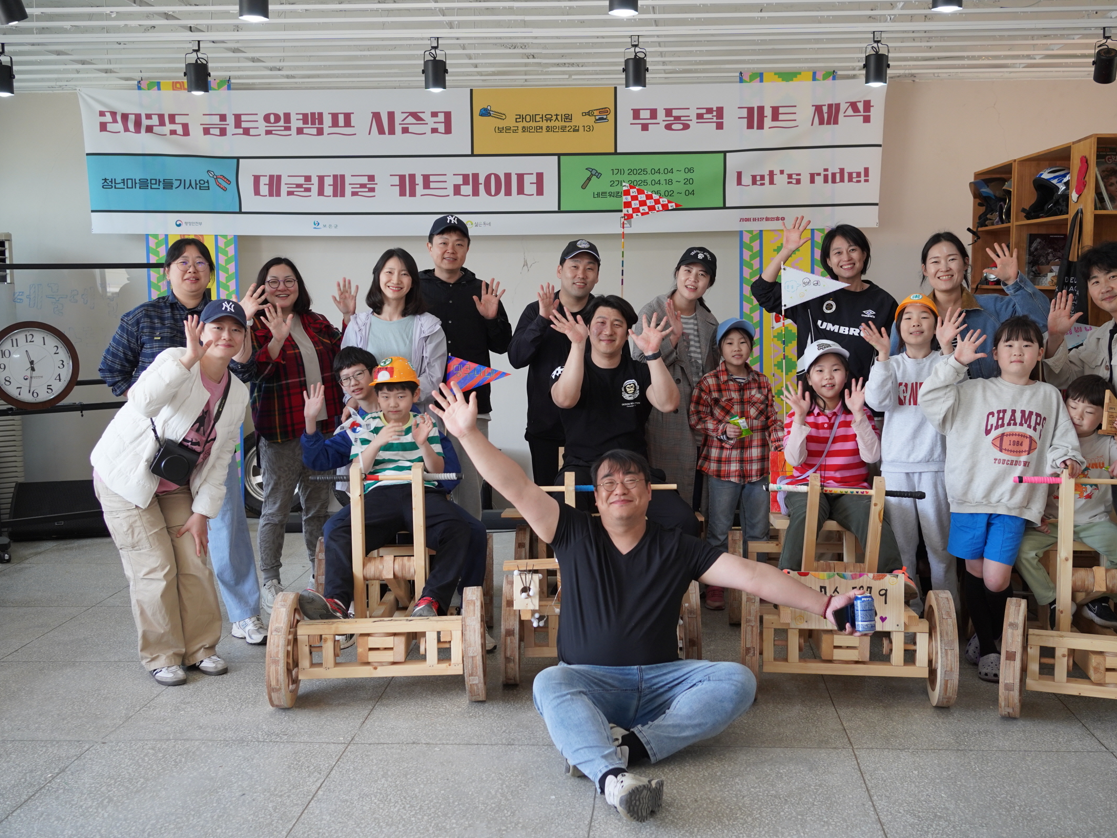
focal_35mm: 38
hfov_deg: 49.0
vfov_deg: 37.7
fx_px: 1226
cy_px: 420
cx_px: 588
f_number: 4
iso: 800
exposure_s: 1/160
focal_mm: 35
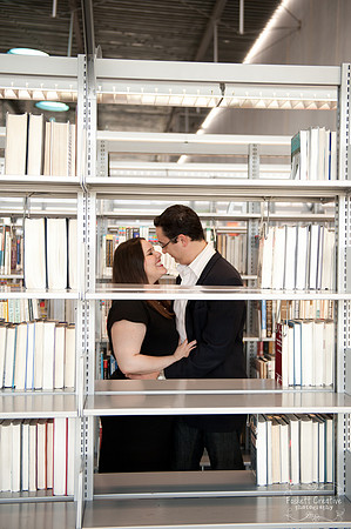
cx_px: 176
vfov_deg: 46.4
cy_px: 264
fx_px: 616
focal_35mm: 42
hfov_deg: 31.8
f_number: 2.8
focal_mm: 42
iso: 400
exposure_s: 1/250
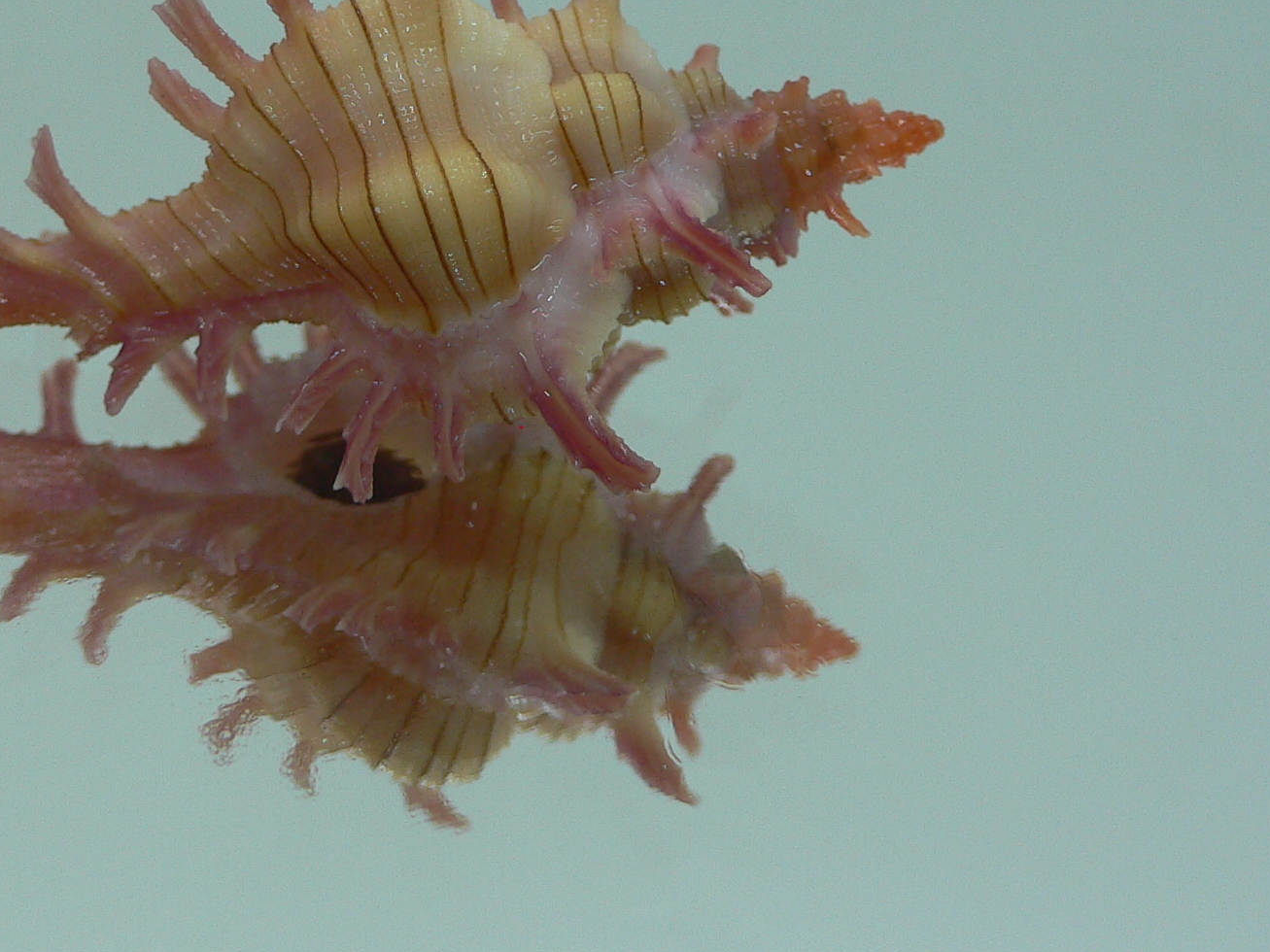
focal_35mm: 54
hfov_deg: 35.2
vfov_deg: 26.8
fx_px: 1981
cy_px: 283
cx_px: 412
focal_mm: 4.6
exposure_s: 1/60
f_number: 2.8
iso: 80
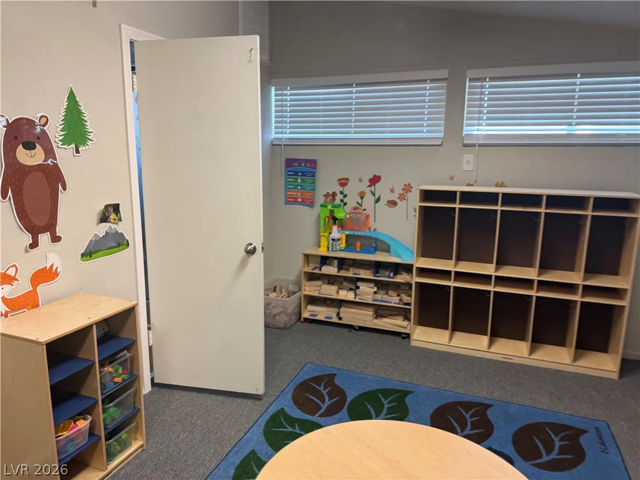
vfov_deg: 56.8
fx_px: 444
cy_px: 240
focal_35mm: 24
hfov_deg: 71.6
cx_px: 320
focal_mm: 6.76
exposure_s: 1/60
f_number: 1.78
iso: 125
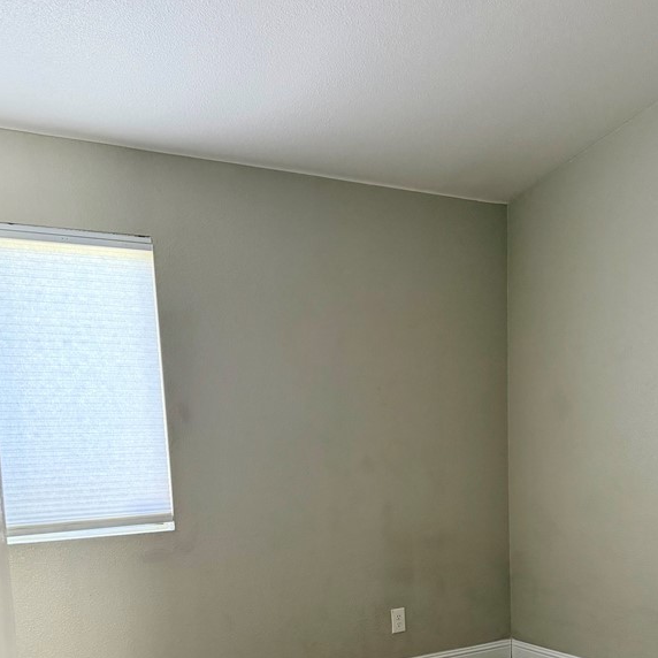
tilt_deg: -7.9
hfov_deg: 43.7
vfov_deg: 41.5
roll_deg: +1.5
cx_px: 384
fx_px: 817
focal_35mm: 38
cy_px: 550
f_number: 1.78
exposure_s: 1/60
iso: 500
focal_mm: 6.76
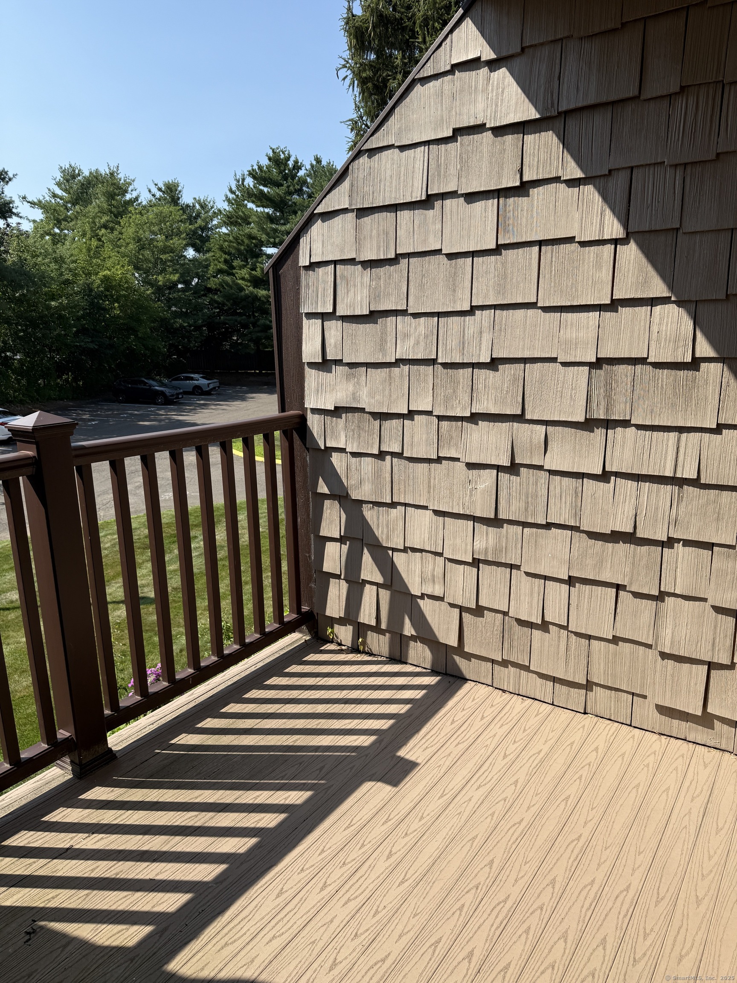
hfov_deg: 56.8
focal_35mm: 24
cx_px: 368
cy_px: 492
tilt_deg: -12.5
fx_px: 681
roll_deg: +3.8
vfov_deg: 71.6
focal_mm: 6.76
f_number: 1.78
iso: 80
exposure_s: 1/3759
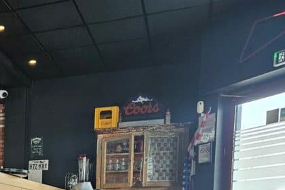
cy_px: 252
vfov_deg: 21.3
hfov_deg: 31.8
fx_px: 451
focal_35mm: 57
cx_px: -14
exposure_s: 1/100
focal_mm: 5.4
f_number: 1.8
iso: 125
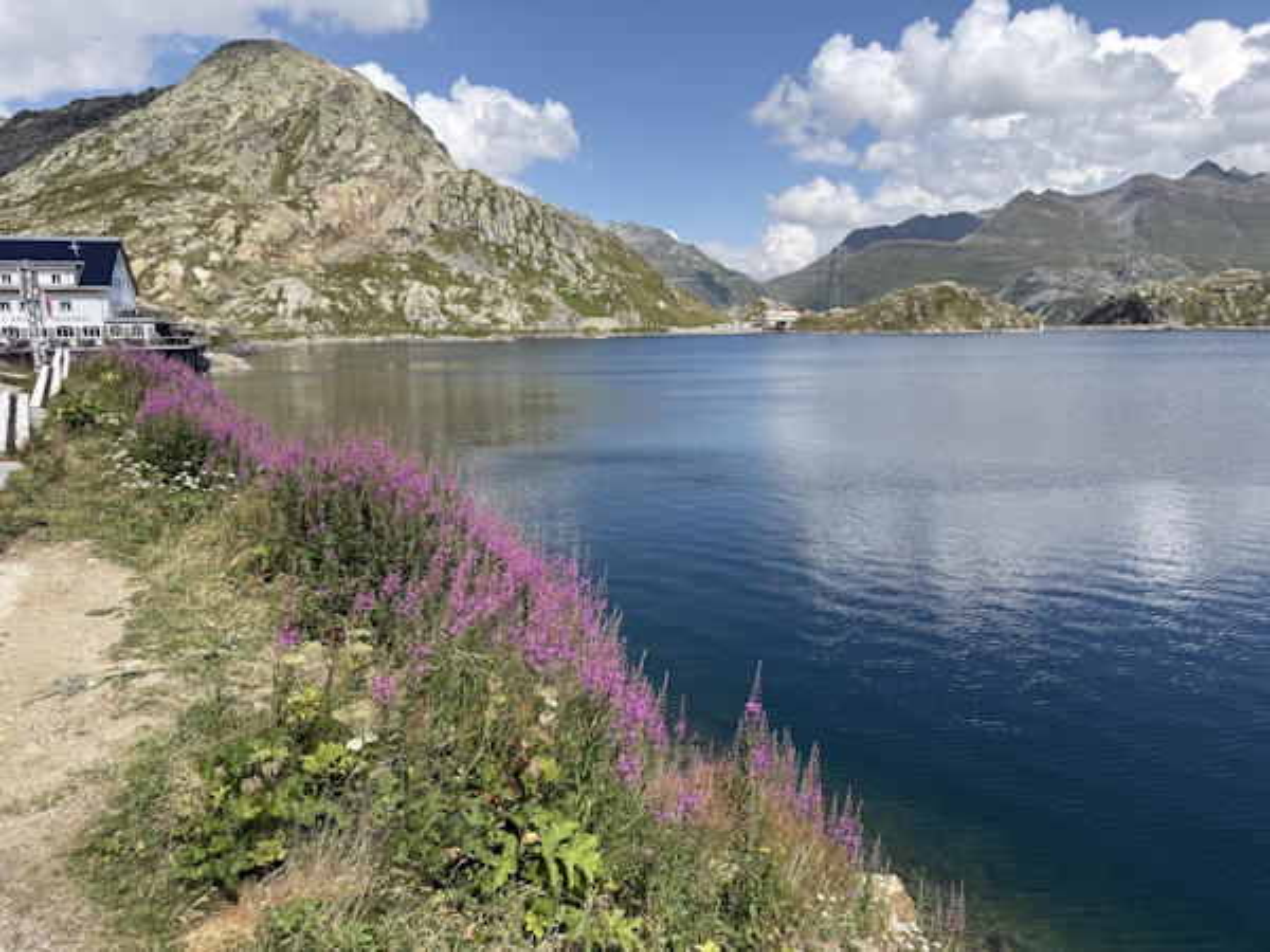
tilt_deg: -9.0
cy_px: 476
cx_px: 635
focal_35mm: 24
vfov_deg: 56.8
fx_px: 881
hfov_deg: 71.6
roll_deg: +0.6
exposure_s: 1/5319
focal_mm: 6.76
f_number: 1.78
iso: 80
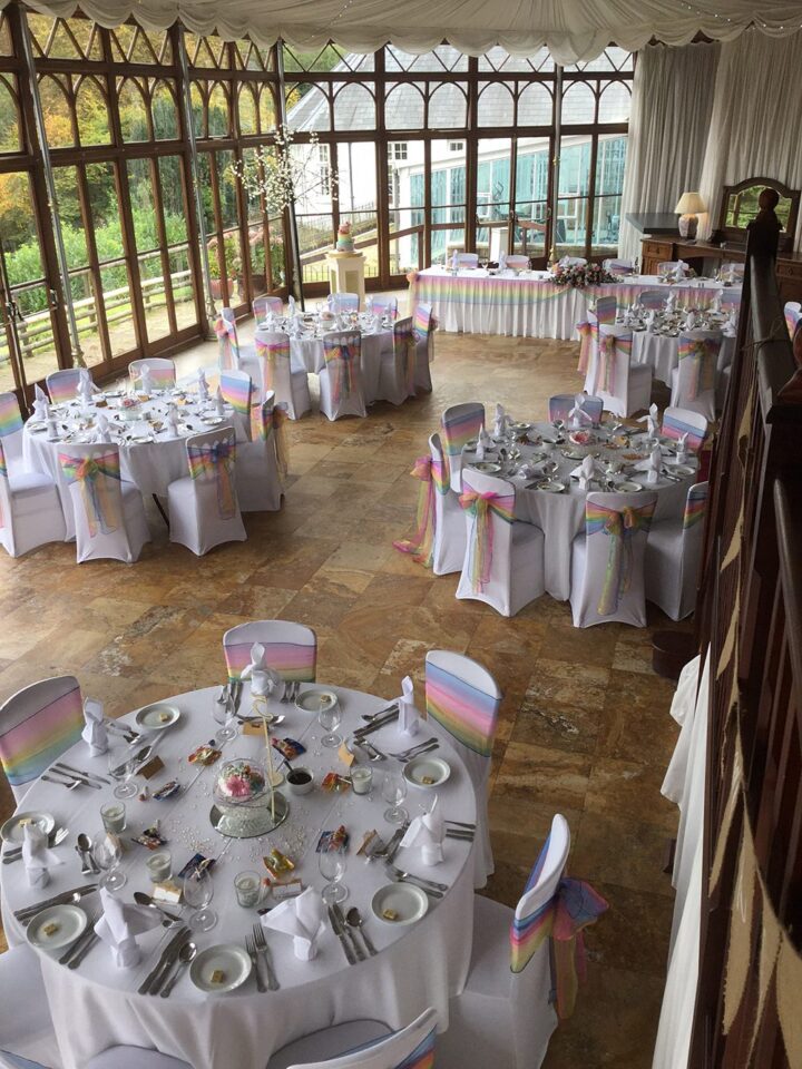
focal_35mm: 31
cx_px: 401
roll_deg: +0.7
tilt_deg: -24.4
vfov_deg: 58.4
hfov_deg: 45.4
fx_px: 958
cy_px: 534
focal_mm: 3.3
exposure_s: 1/100
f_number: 2.4
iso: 32
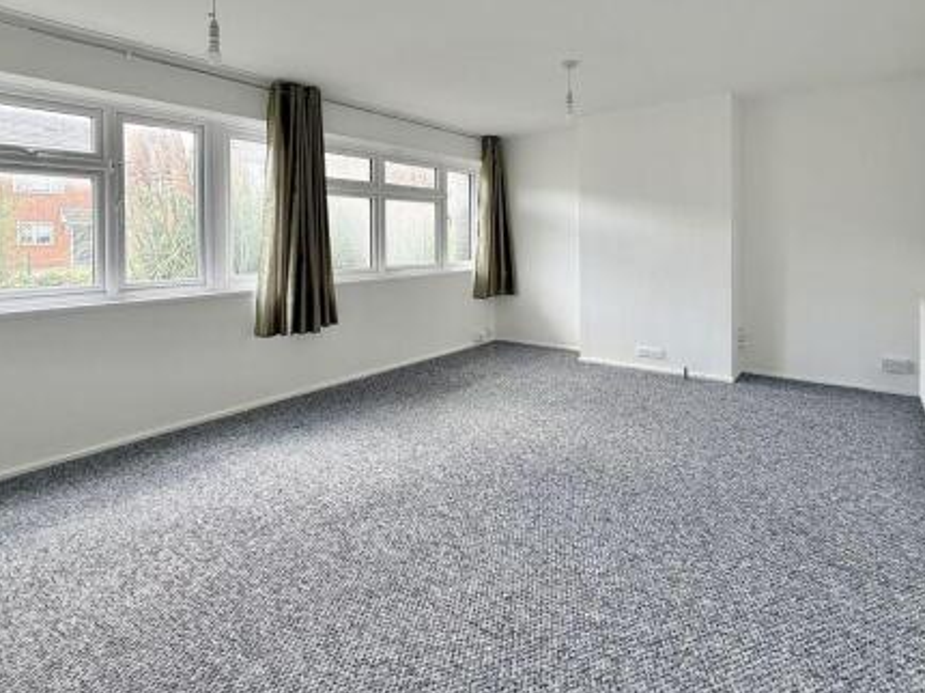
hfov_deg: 84.5
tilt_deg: -0.1
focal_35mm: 19
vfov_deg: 67.1
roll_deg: +0.7
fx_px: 507
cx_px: 504
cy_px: 242
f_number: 2.2
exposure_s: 1/99
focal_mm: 2.22
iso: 64
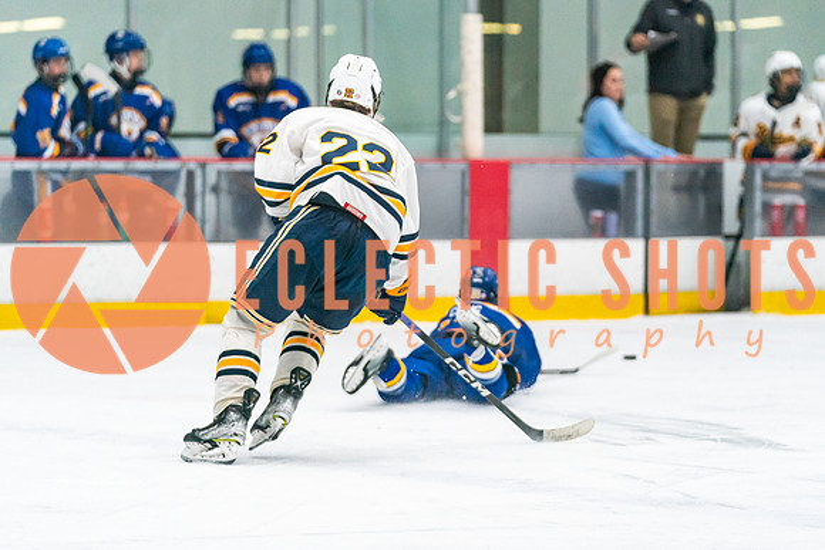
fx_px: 4981
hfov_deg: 9.5
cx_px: 412
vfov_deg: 6.3
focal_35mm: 217
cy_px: 286
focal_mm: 165
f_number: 2.8
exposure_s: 1/1250
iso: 3200
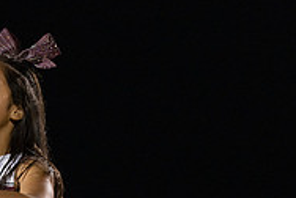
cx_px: -13
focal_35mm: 468
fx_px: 3854
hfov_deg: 4.4
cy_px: 274
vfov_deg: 2.9
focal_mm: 152
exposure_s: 1/800
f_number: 2.8
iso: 1600
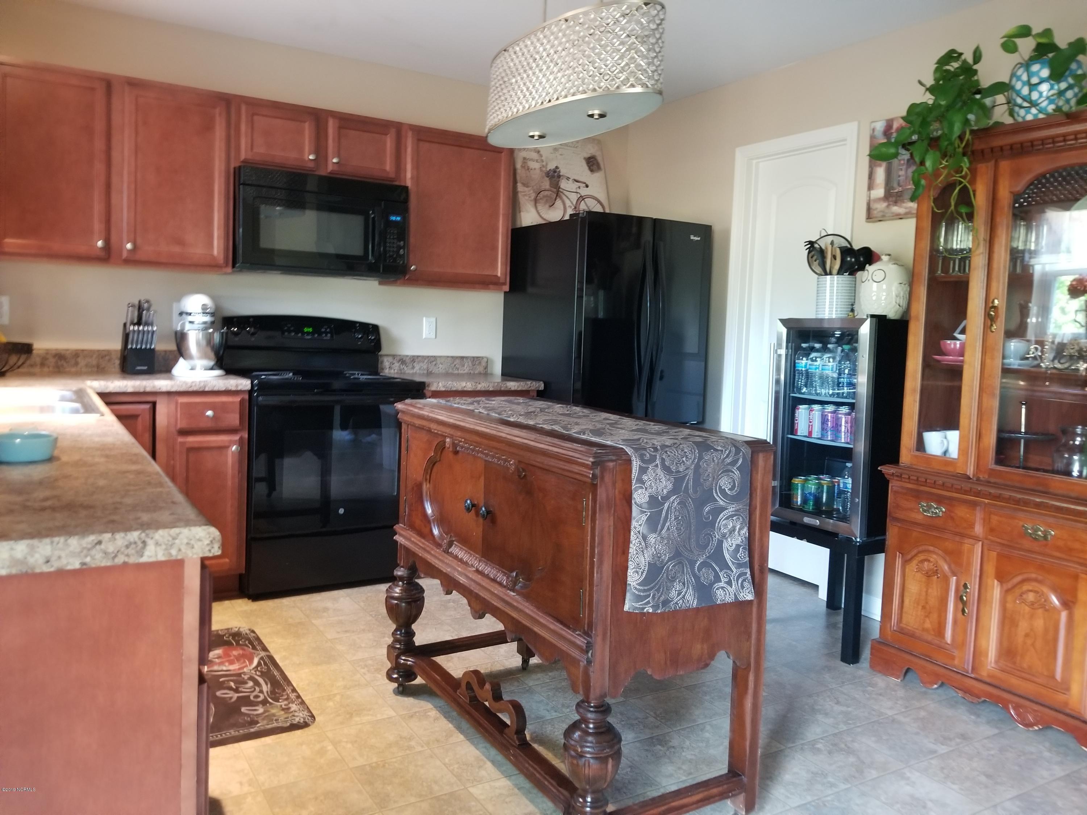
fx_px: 816
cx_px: 544
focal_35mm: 26
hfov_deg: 67.3
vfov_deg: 53.1
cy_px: 408
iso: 200
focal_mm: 4.25
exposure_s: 1/10
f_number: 1.7
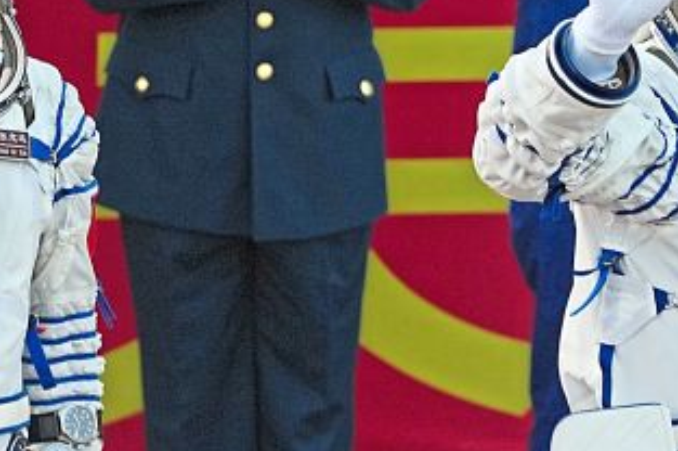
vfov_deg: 2.3
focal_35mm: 587
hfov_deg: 3.5
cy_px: 186
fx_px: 11043
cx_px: -219
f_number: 5
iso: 500
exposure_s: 1/320
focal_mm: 148
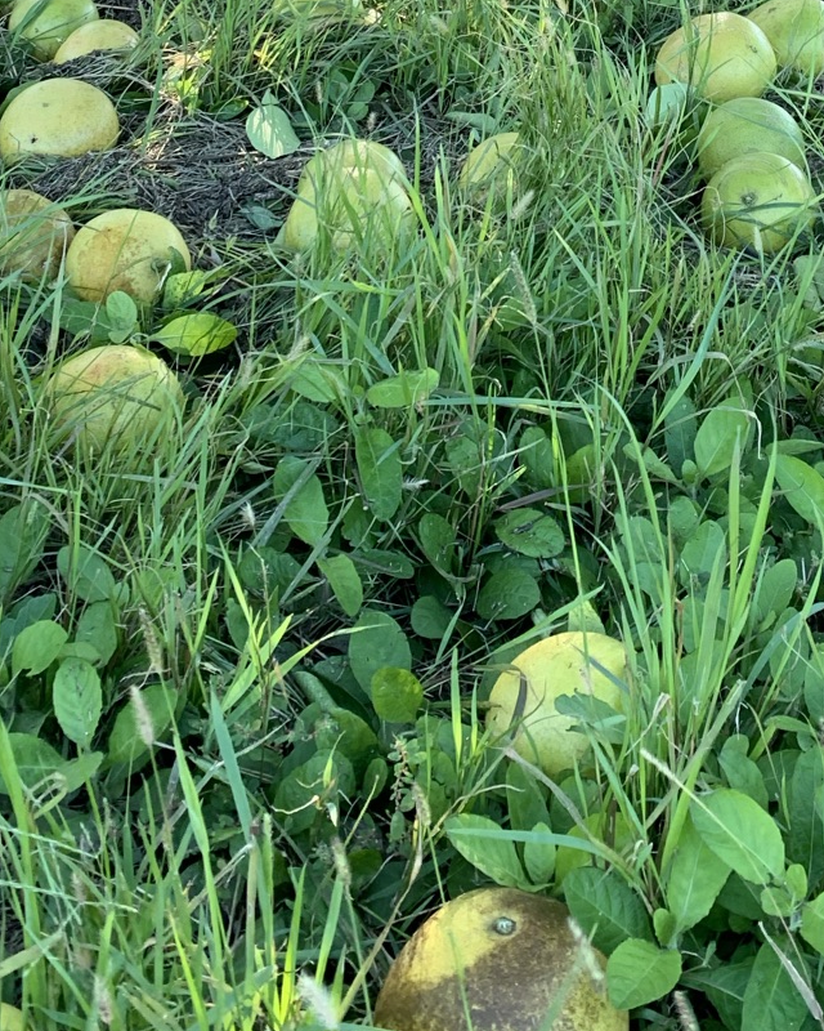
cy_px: -218
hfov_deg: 23.4
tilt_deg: -15.0
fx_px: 1981
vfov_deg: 25.9
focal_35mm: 65
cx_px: 533
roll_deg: -0.3
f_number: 1.8
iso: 40
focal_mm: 4.25
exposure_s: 1/121
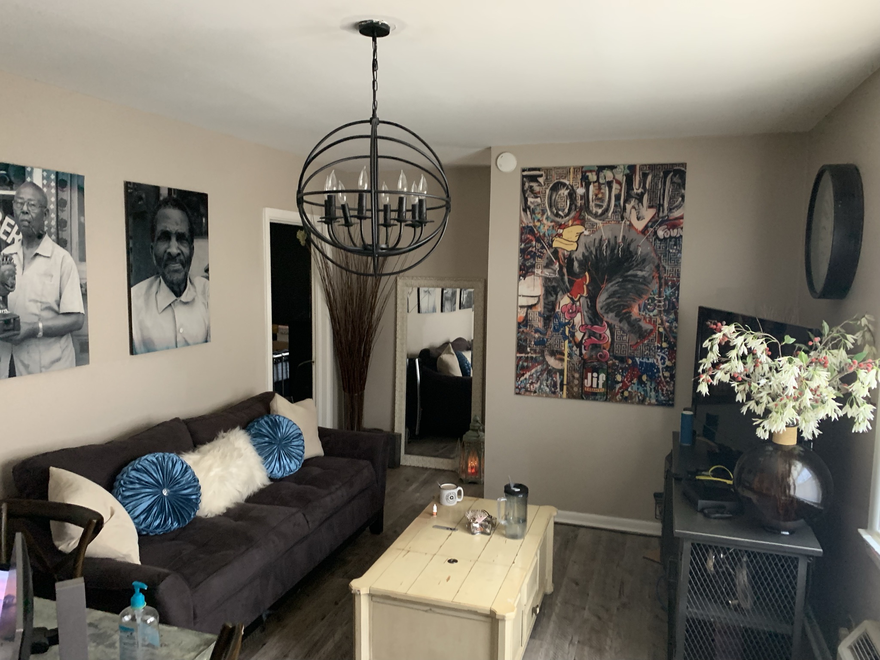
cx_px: 440
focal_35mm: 26
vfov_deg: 53.1
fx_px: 661
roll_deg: -1.4
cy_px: 330
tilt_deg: -5.1
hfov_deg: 67.3
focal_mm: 4.25
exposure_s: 1/36
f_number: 1.8
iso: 400
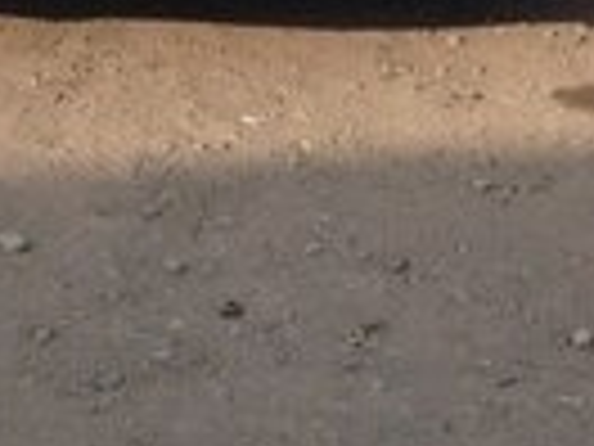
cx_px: 279
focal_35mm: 132
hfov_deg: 14.9
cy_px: -216
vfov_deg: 10.8
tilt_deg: -14.6
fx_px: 2265
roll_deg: +1.3
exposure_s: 1/836
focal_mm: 4.28
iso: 50
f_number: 2.4
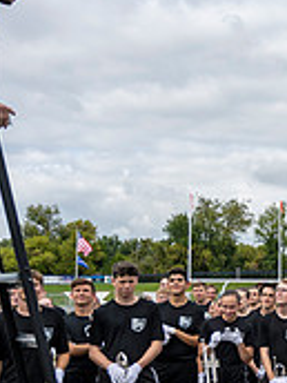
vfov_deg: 24.9
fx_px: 862
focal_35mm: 78
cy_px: 257
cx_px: 476
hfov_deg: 16.5
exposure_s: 1/800
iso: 125
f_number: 4
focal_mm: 24
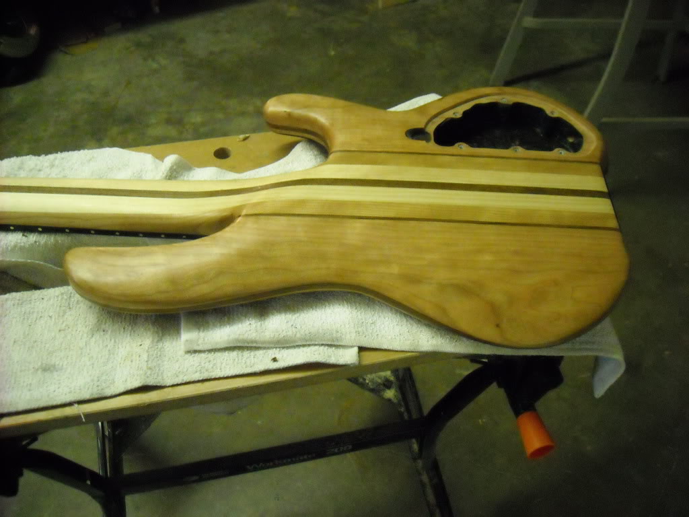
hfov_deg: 52.6
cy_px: 258
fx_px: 697
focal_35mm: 35
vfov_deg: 40.7
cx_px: 344
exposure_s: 1/80
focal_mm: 5.7
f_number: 2.8
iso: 800
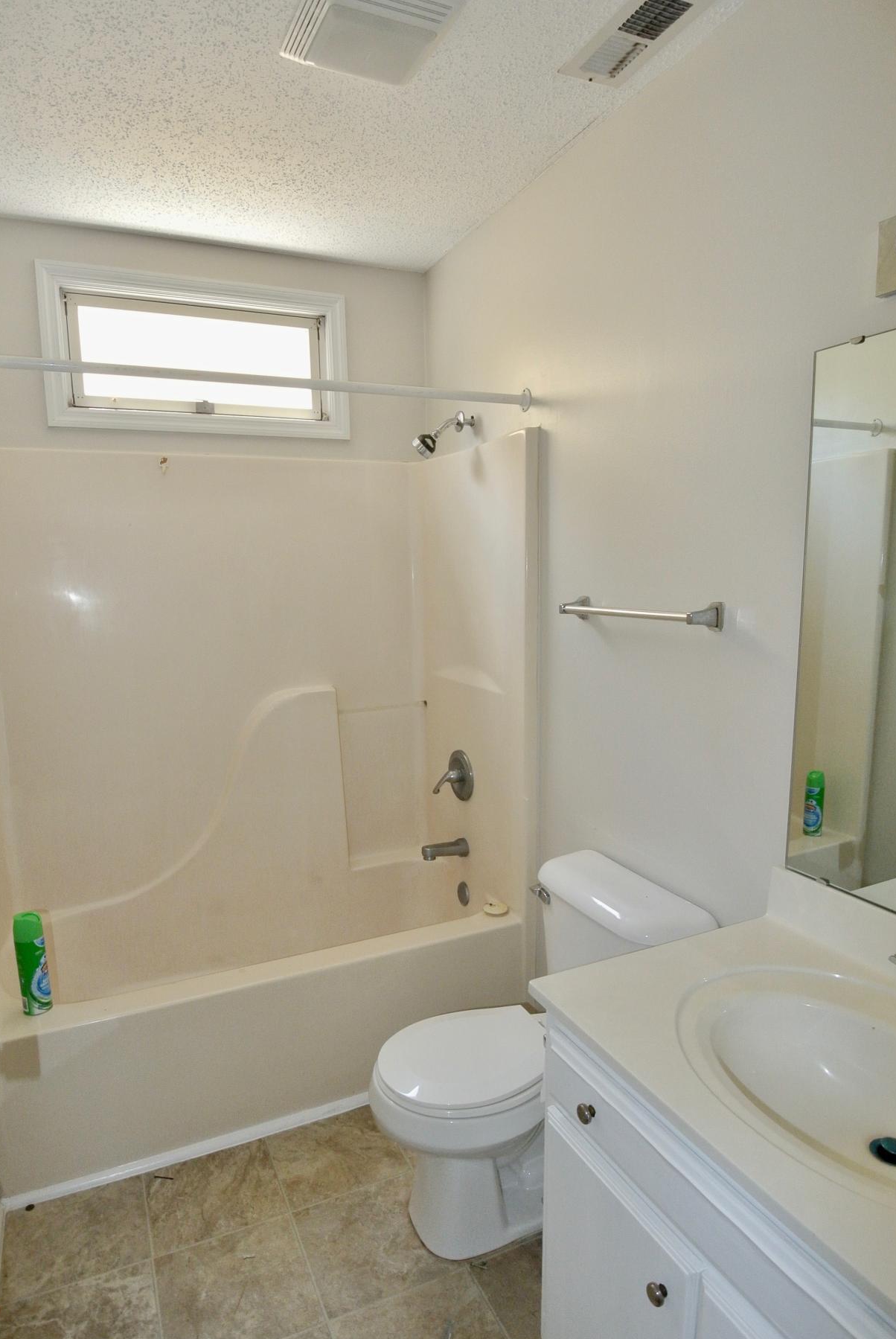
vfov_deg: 83.9
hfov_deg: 62.1
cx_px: 445
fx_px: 745
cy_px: 684
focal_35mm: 20
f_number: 3.5
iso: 400
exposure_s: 1/125
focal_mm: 6.7
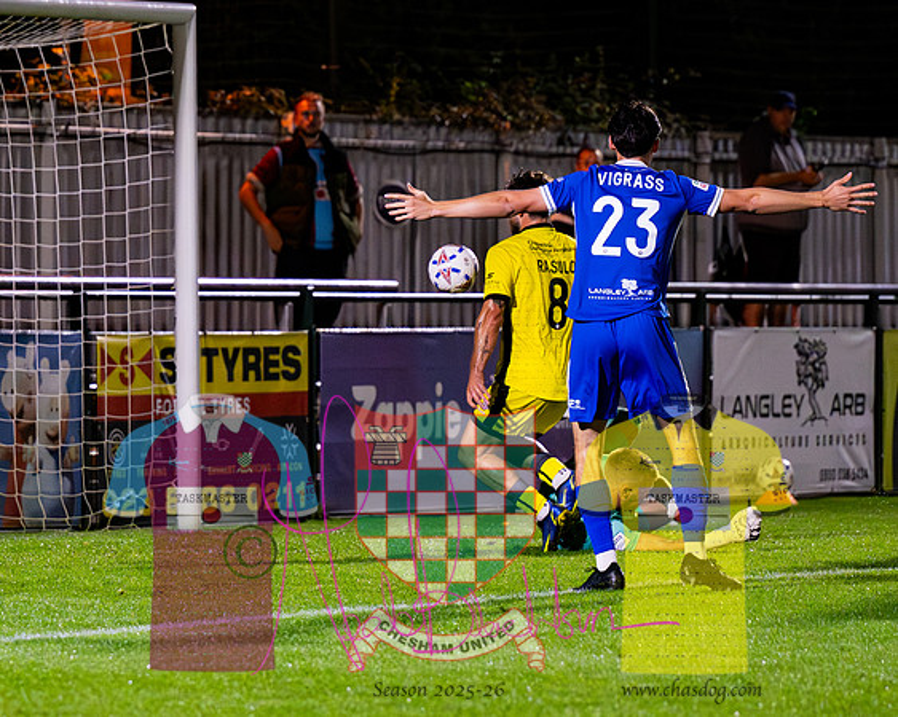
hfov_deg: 5.9
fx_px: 8744
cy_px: 499
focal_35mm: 329
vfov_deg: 4.7
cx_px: 148
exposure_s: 1/1250
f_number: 2.8
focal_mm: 140
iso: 6400
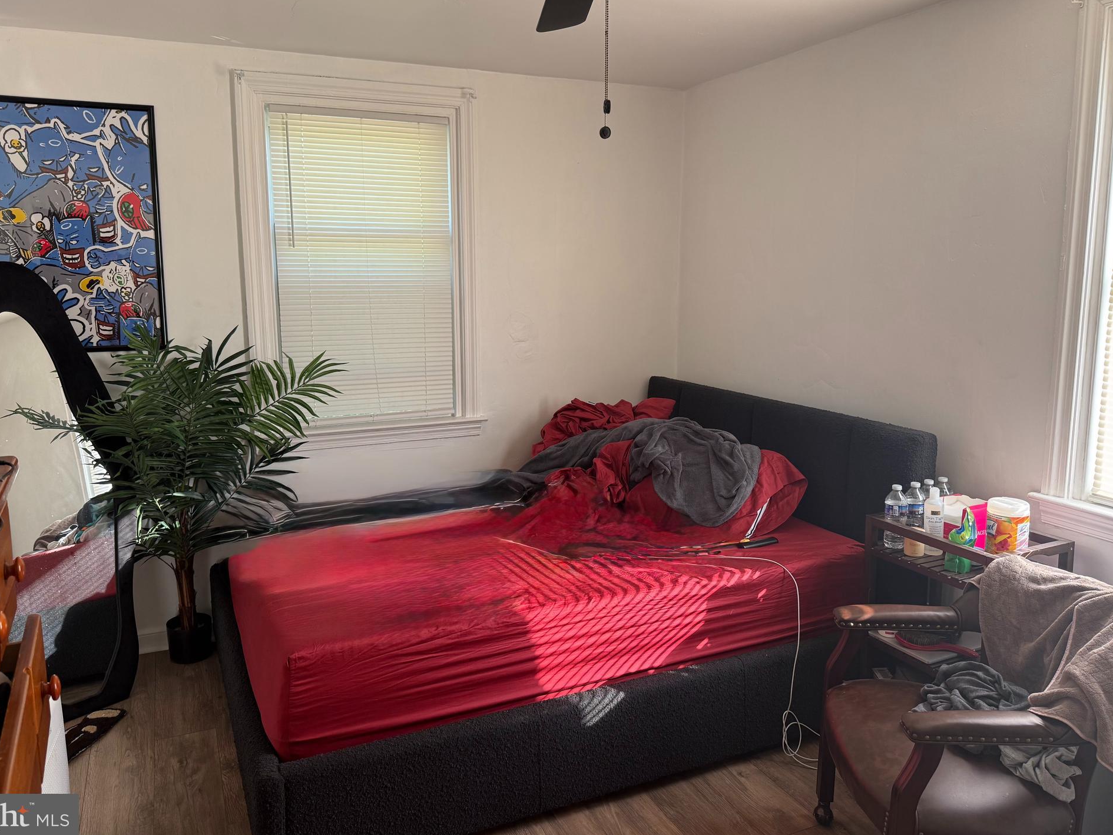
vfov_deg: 53.0
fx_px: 836
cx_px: 535
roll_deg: +0.4
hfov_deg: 67.3
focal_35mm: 26
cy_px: 390
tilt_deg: -7.4
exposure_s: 1/121
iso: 100
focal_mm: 6.76
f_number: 1.78
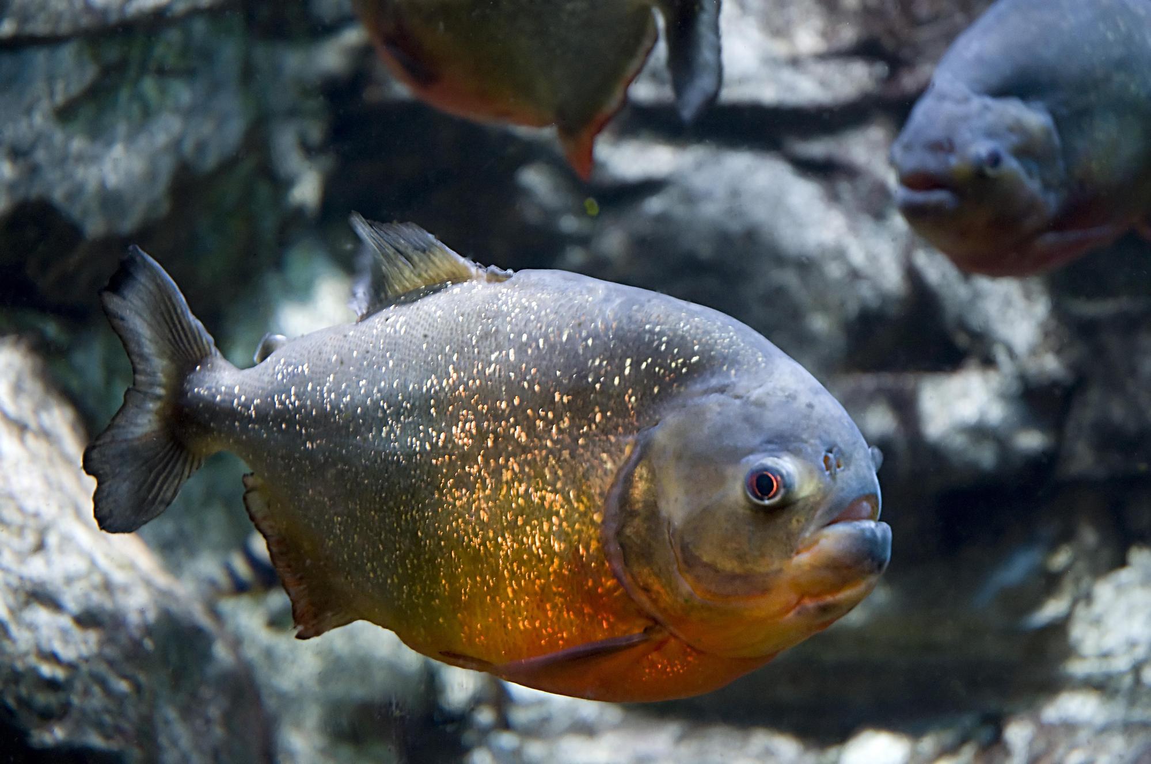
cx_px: 576
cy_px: 382
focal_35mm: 82
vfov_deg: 16.5
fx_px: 2635
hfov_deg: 24.6
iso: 640
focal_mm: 55
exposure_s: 1/8
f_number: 4.5
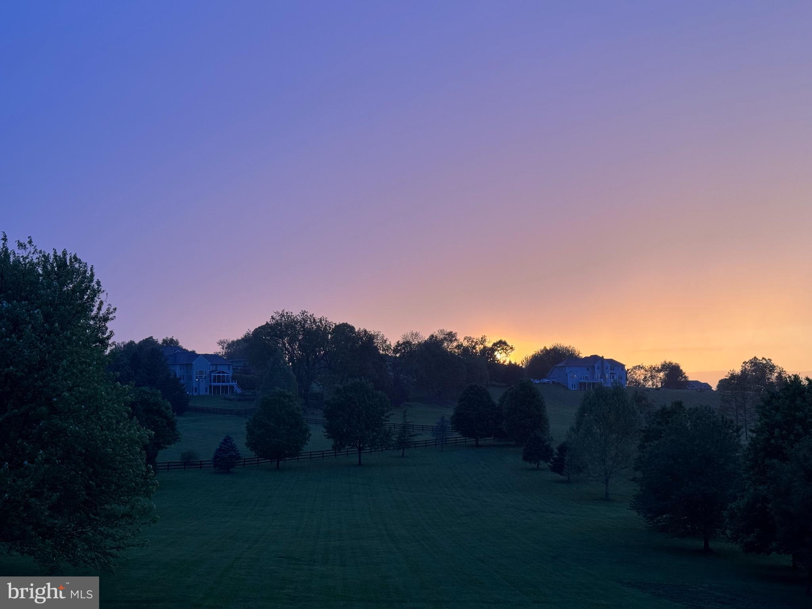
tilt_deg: +4.0
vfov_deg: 30.3
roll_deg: +0.8
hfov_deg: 39.7
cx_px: 406
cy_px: 304
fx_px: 1126
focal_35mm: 48
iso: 125
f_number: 1.78
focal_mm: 6.76
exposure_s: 1/60
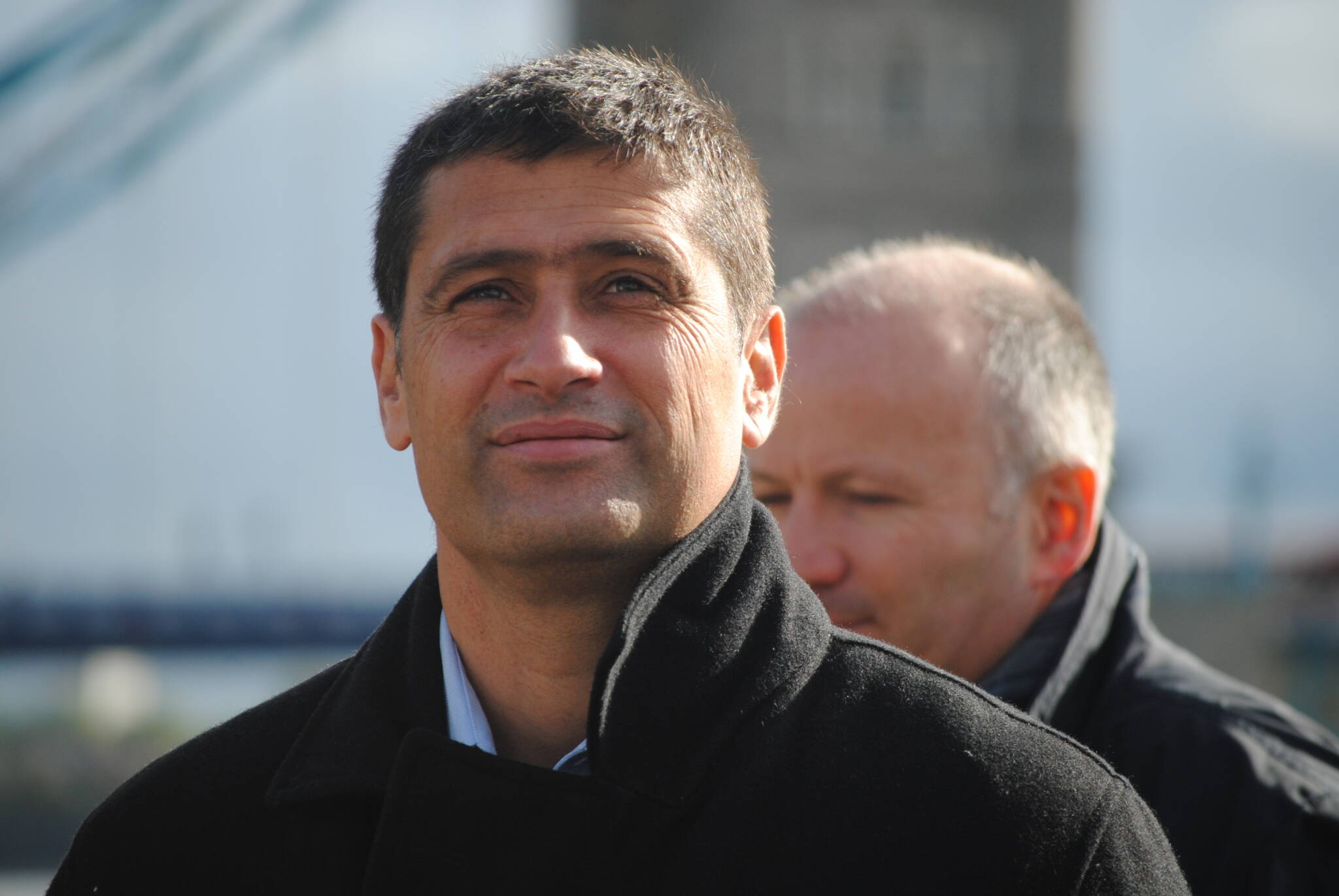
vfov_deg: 6.1
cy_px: 448
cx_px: 670
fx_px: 8379
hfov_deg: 9.1
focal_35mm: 225
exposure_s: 1/640
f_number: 5
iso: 200
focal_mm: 150
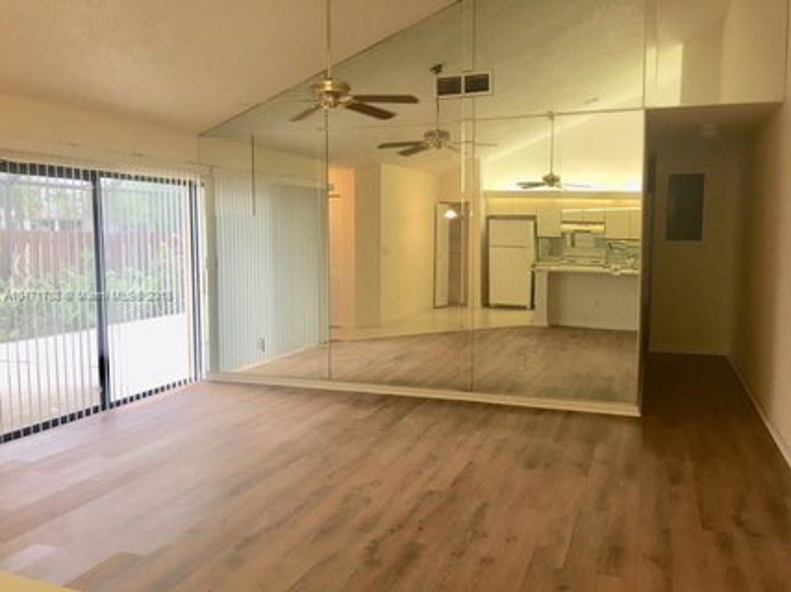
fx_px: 662
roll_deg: +0.9
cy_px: 296
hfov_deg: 61.7
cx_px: 396
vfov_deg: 48.2
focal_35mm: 29
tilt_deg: -5.2
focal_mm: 4.15
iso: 32
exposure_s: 1/15
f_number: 2.2
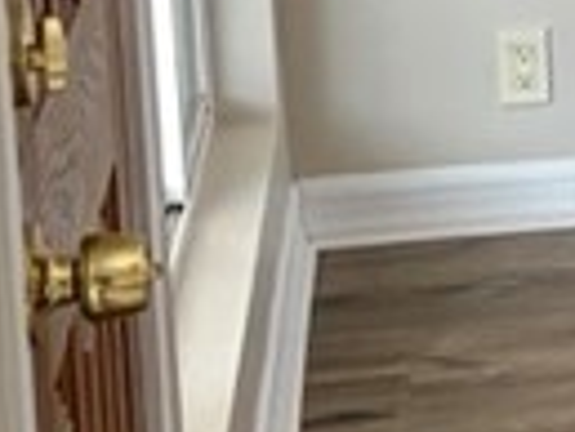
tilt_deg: -7.0
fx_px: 3425
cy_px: -289
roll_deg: +1.0
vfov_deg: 7.1
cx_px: 1872
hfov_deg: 7.9
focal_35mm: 206
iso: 64
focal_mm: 5.96
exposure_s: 1/120
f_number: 1.6
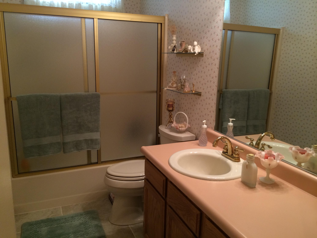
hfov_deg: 60.0
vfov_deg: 46.8
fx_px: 275
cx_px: 158
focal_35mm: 30
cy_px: 119
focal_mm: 4.12
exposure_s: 1/30
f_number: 2.2
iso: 160
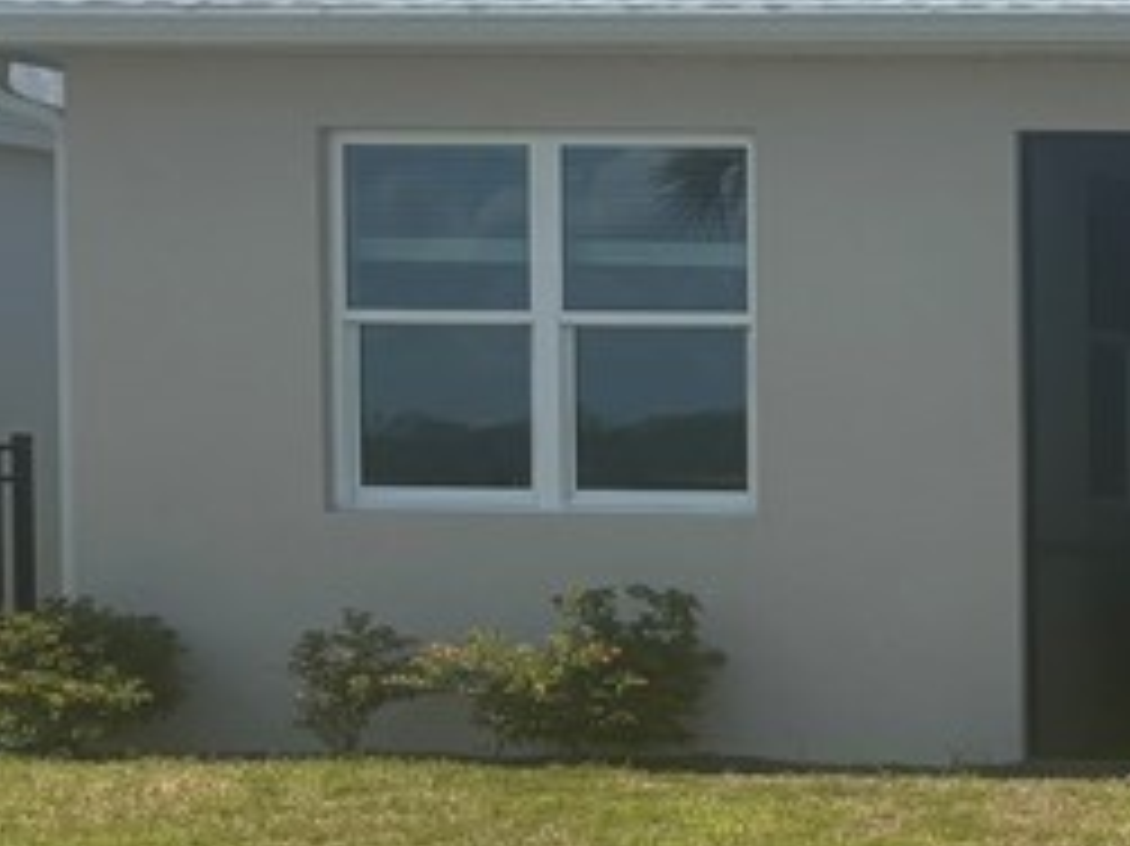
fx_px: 3459
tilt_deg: -1.8
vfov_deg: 13.9
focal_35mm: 106
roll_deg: -0.8
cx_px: 1981
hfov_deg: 16.0
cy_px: 648
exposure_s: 1/3650
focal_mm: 5.96
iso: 50
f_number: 1.6
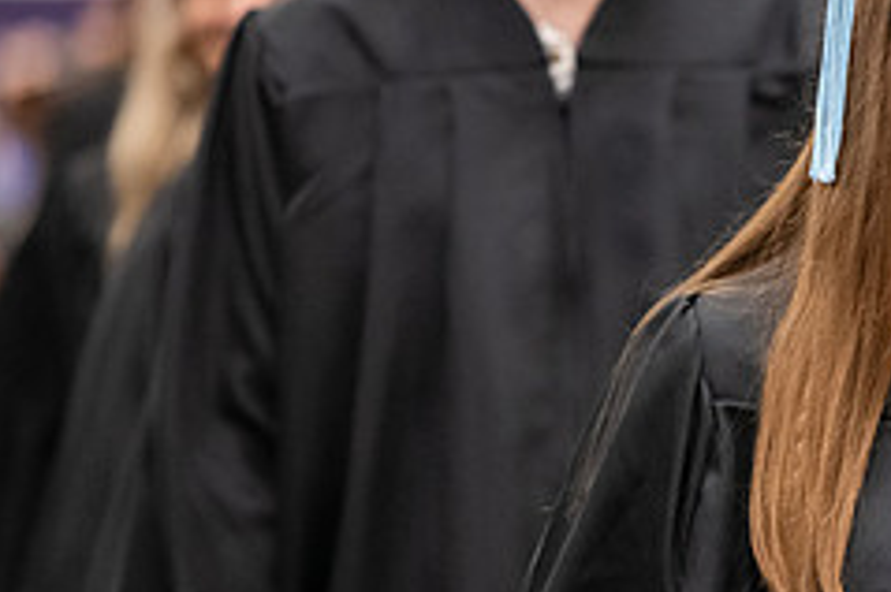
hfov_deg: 4.7
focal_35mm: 437
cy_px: 255
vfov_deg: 3.1
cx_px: 984
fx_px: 10808
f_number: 3.2
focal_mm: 180
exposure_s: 1/200
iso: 3200
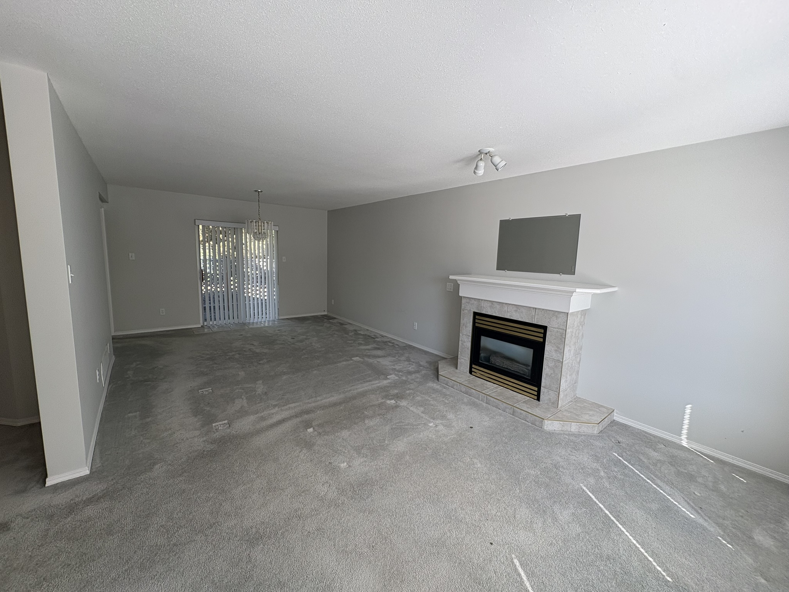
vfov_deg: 85.7
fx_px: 319
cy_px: 296
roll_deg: -0.8
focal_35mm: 14
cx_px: 394
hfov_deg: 102.1
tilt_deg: -4.6
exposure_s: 1/120
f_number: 2.2
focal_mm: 2.22
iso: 64
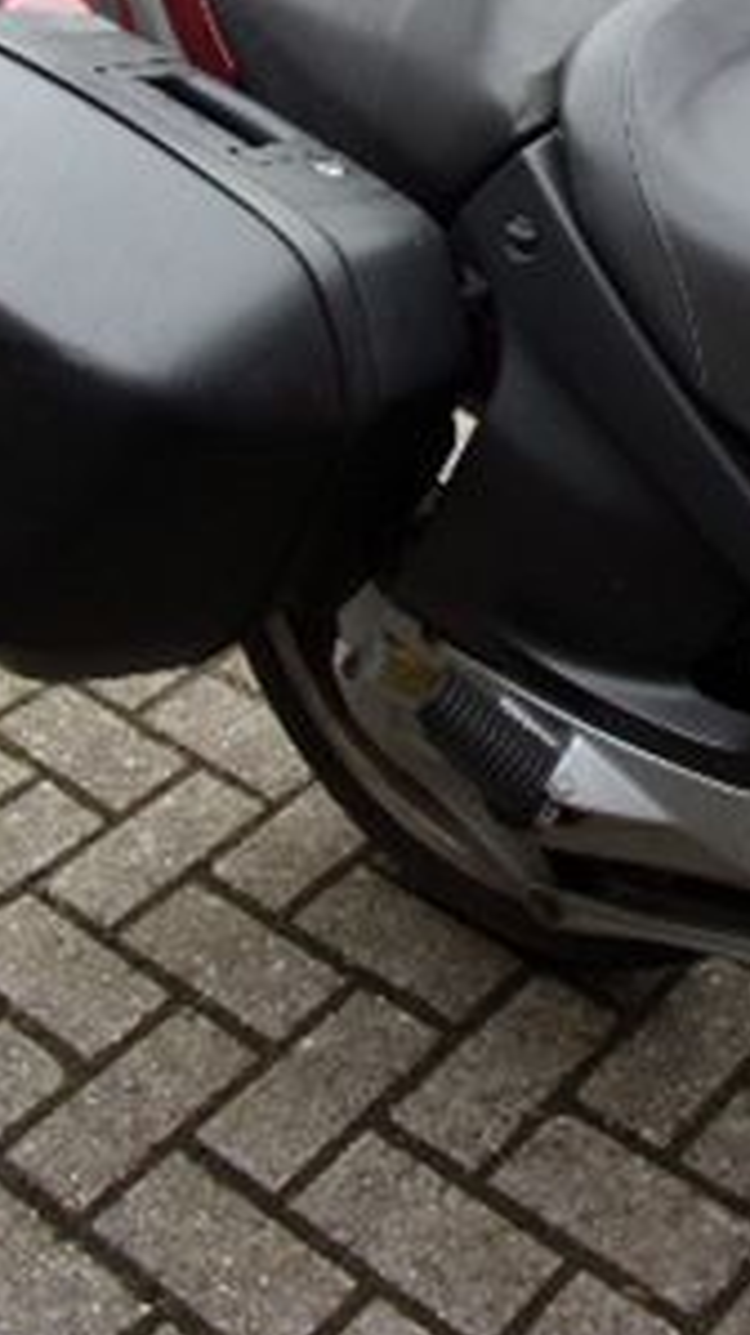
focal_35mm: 56
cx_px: 558
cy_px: 317
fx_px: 1982
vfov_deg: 36.3
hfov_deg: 21.3
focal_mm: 4.3
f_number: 3.3
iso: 80
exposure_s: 1/85
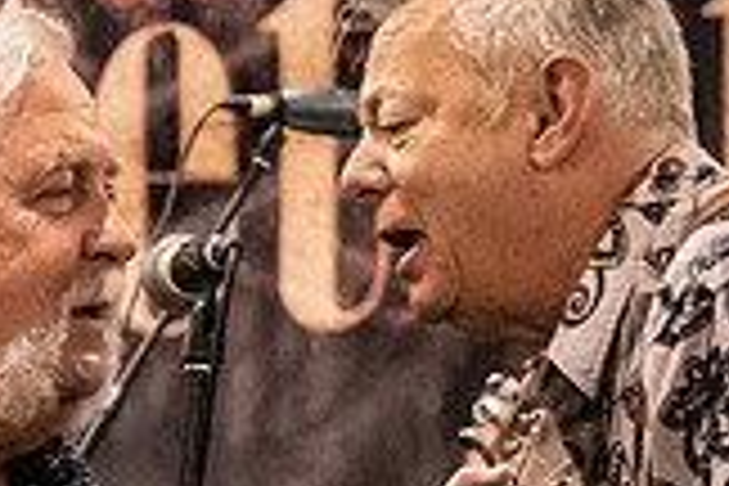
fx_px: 7492
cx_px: 34
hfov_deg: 5.6
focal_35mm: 370
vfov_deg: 3.7
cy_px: 390
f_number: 5.6
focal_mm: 70
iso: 10000
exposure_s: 1/200
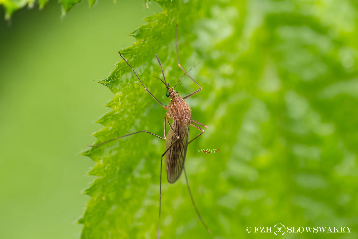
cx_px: 179
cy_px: 120
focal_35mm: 105
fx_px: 1044
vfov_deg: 13.0
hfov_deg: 19.5
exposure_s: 1/200
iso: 200
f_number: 14
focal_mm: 105
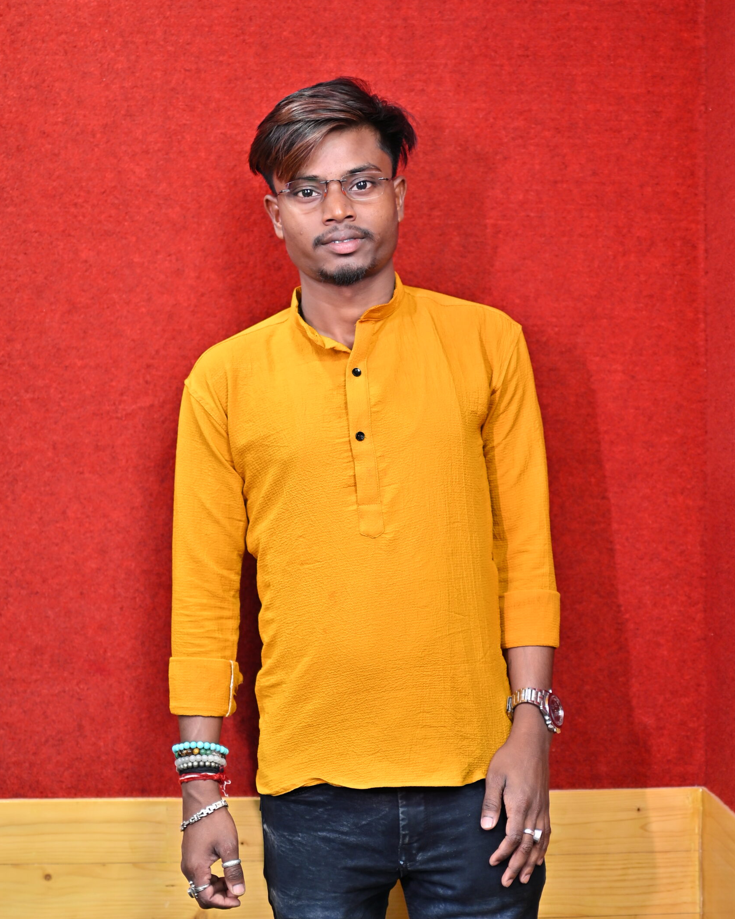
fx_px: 1605
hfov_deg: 25.8
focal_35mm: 59
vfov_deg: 31.9
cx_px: 366
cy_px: 429
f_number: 1.4
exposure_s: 1/100
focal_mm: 35
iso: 160
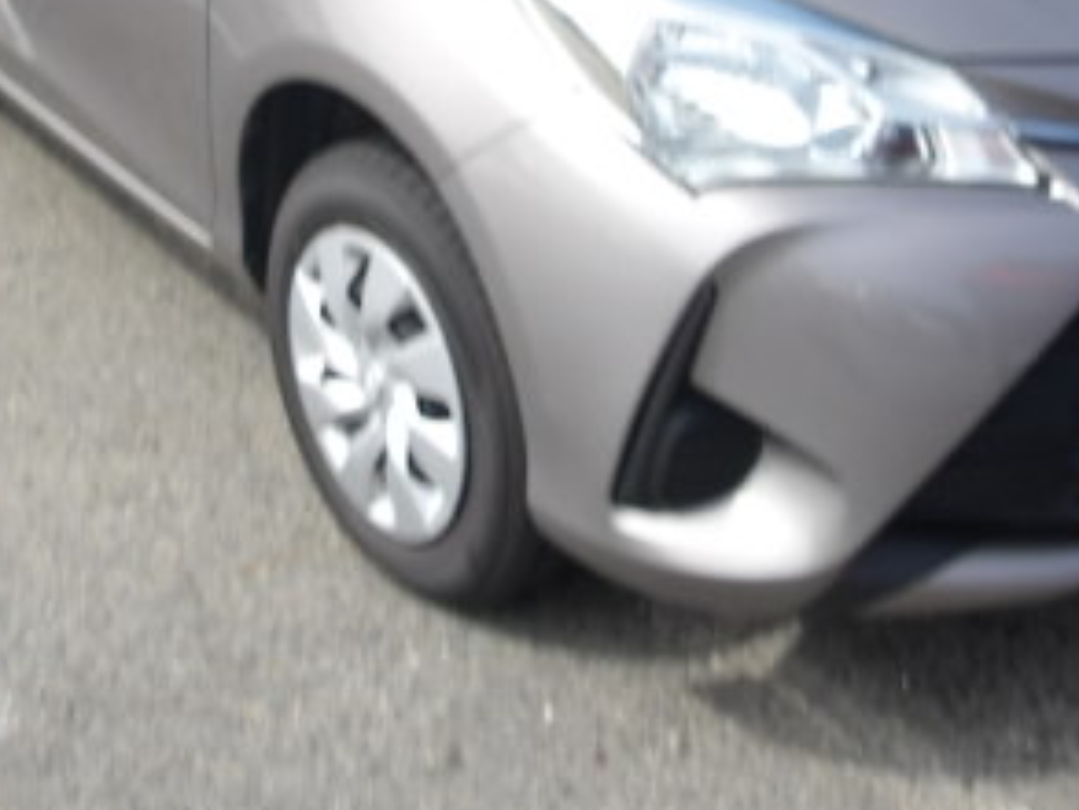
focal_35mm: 59
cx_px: 538
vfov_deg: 23.8
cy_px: 11
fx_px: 1840
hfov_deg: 32.7
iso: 100
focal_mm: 4.9
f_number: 10.4
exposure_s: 1/60
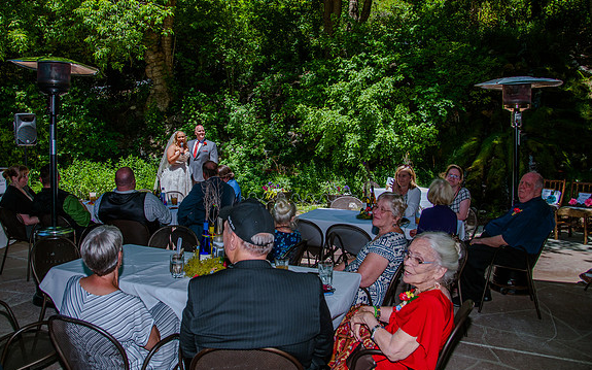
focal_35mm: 28
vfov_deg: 44.4
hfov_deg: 66.3
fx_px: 452
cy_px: 158
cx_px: 261
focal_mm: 24
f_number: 5.6
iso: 250
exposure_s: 1/1000
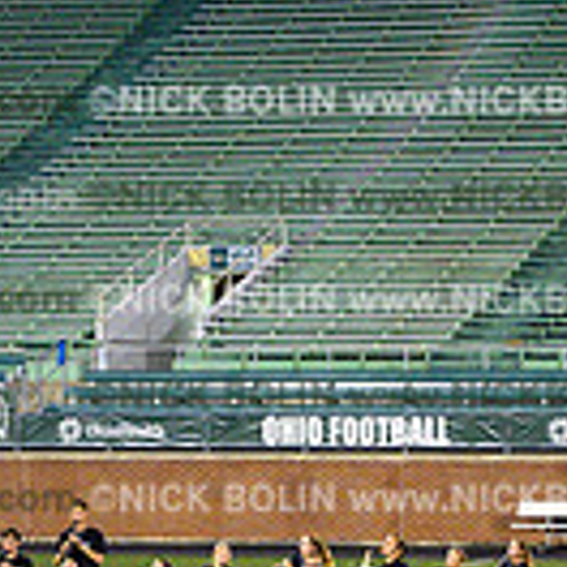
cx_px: 417
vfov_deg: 6.6
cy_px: 795
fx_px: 4855
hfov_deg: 6.7
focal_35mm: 262
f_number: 4
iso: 4000
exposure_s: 1/1000
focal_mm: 70
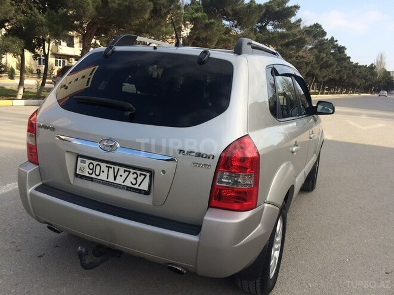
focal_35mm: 29
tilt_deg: -12.0
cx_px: 197
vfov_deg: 48.2
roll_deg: -3.0
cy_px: 148
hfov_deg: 61.7
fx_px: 330
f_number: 2.2
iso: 32
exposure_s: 1/1244
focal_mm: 4.15
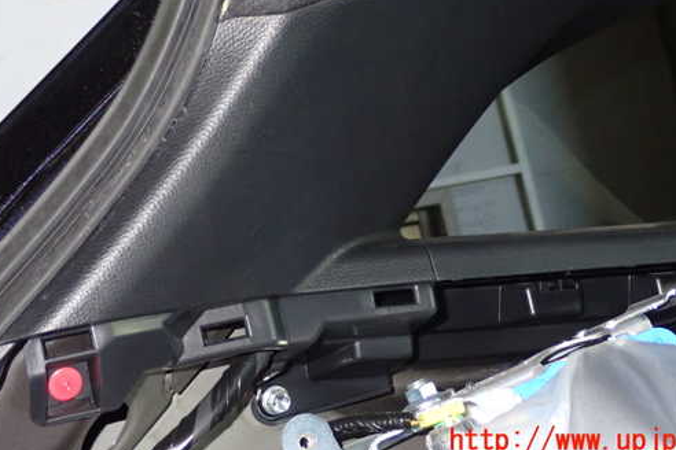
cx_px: 348
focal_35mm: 90
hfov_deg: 22.6
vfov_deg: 15.2
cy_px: 150
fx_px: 1690
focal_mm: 12.73
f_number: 3.9
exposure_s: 1/60
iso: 800
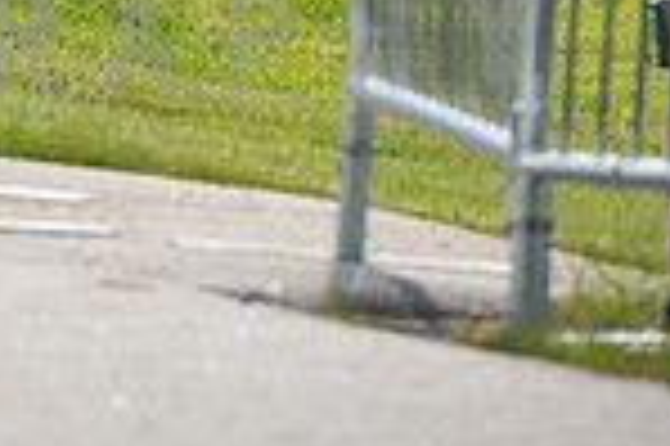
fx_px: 19817
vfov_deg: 1.3
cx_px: -890
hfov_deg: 1.9
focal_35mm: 1066
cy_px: -272
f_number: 5.6
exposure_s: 1/1250
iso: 200
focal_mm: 200
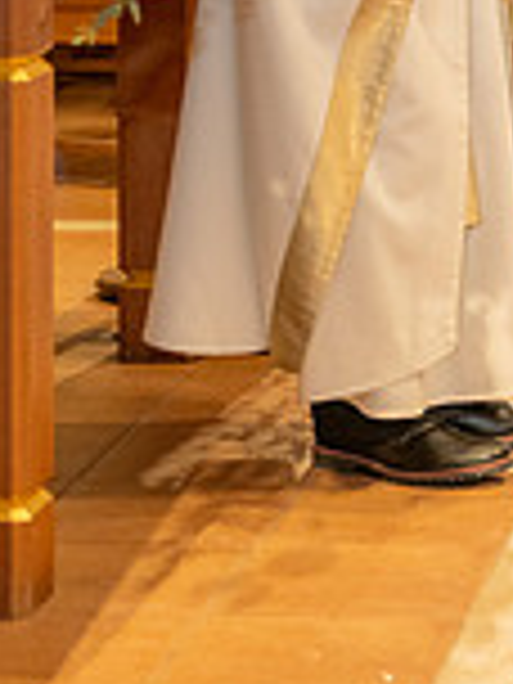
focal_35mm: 165
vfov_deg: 11.7
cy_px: -146
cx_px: 1116
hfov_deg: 8.4
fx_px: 3260
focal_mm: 45
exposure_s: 1/160
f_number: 2.8
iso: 1600
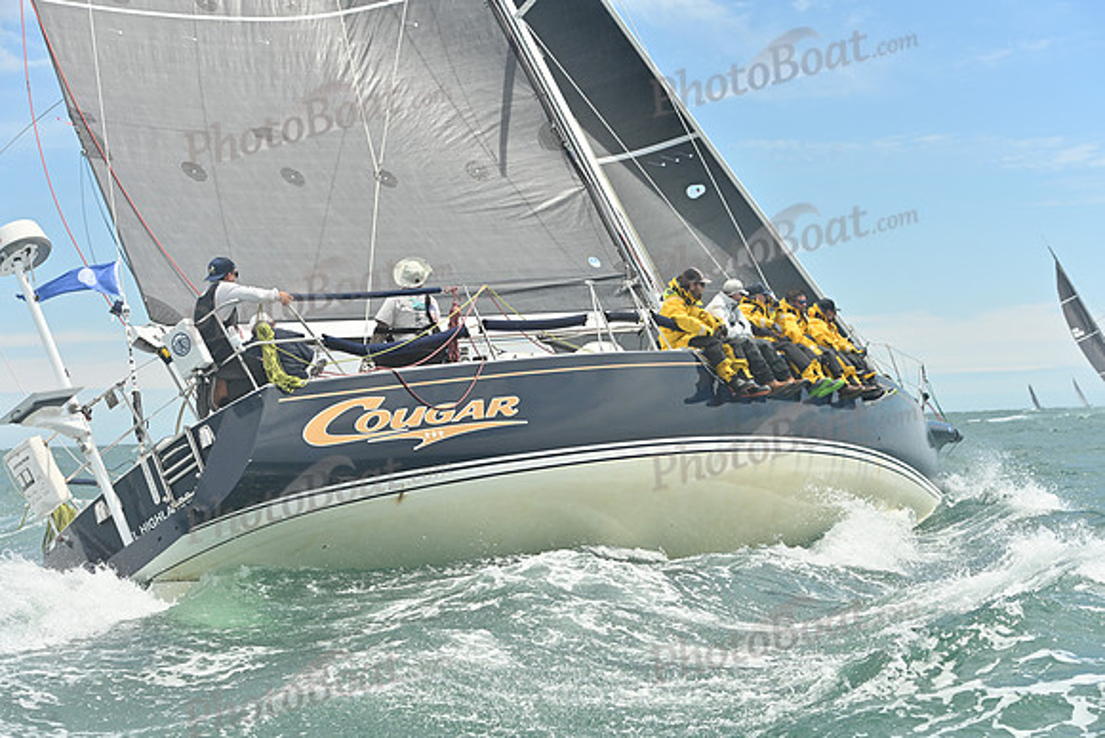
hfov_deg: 28.8
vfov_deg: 19.5
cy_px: 369
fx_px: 2149
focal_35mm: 70
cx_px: 552
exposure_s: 1/1250
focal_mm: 70
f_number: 6.3
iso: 250
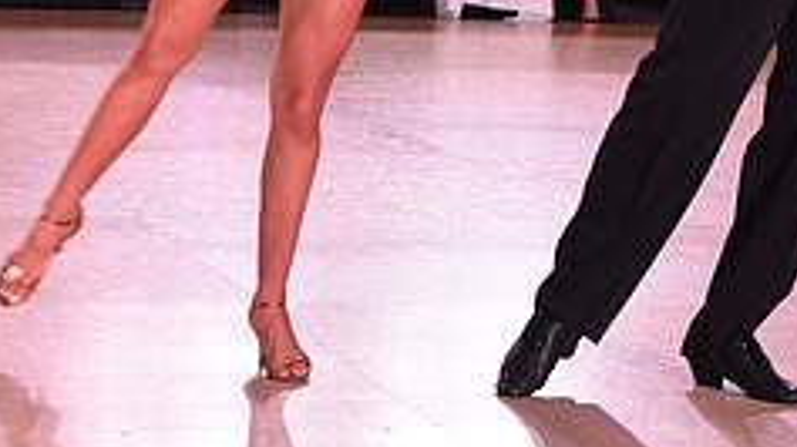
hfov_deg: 12.9
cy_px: -158
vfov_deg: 7.2
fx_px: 3527
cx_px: 449
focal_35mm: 167
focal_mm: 65
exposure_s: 1/320
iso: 2500
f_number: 7.1
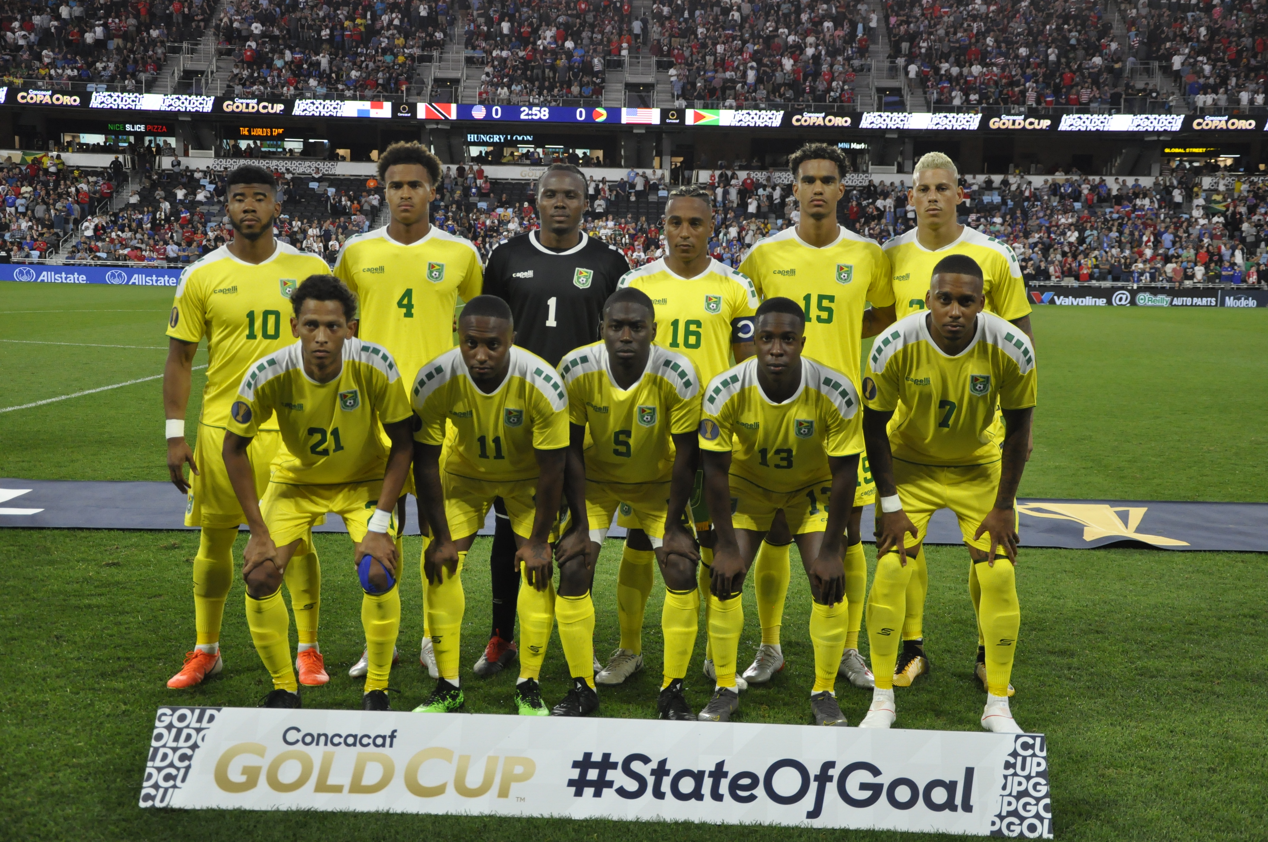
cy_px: 421
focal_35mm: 48
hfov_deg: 41.2
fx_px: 1689
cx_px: 634
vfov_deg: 28.0
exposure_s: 1/500
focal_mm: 32
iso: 1400
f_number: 4.2
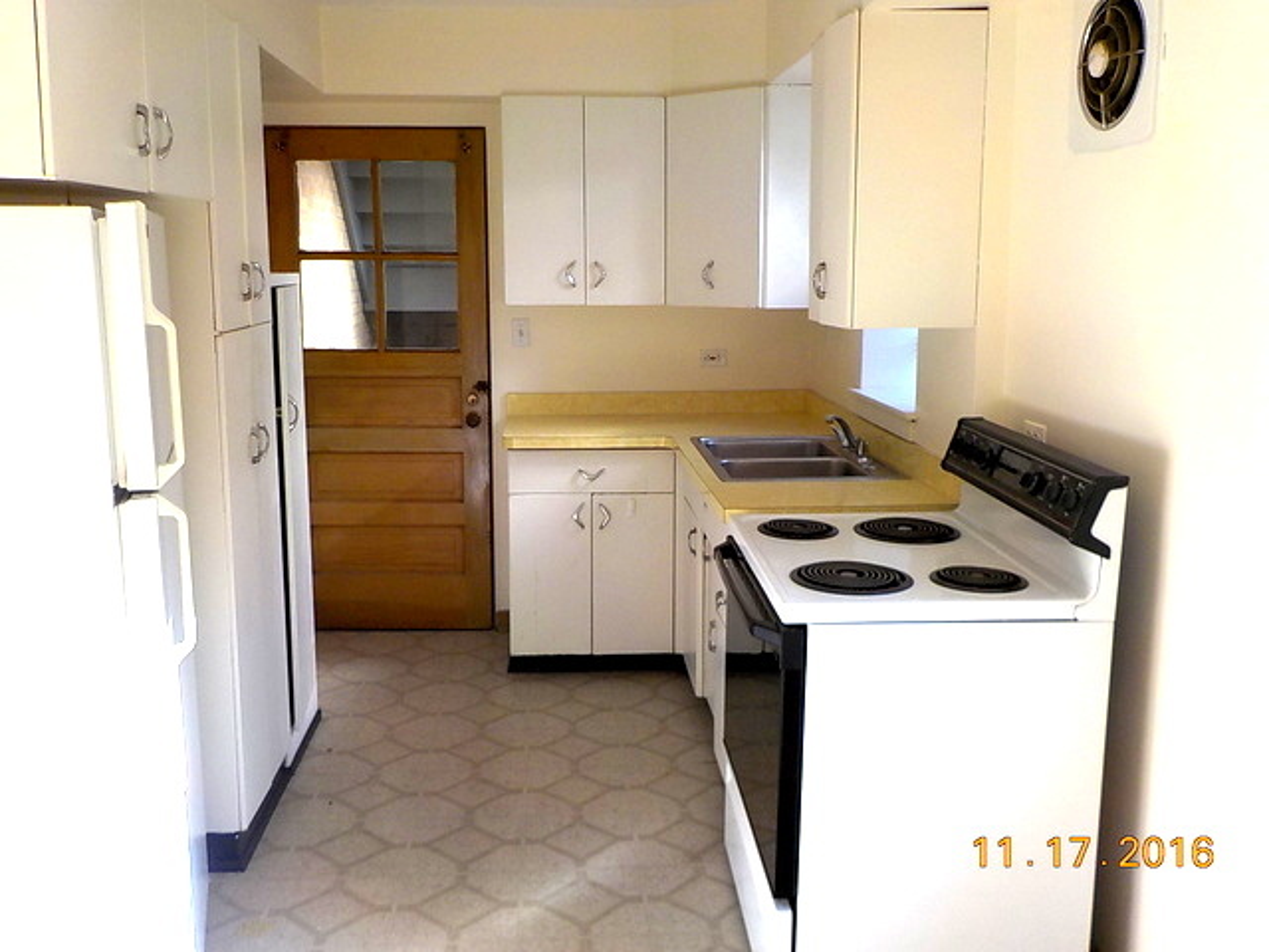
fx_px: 1100
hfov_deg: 60.0
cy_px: 476
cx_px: 634
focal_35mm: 30
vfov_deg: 46.8
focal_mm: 4.1
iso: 125
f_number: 3.3
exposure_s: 1/125
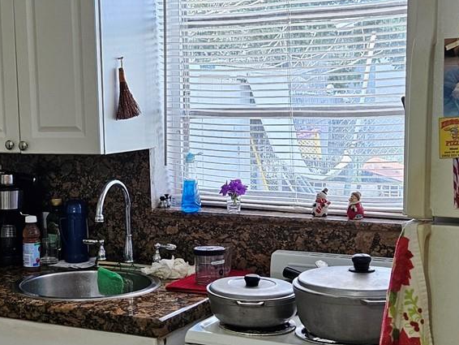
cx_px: 120
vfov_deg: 22.6
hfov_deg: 29.4
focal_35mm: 65
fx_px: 862
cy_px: 182
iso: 200
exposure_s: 1/120
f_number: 1.8
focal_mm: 5.4
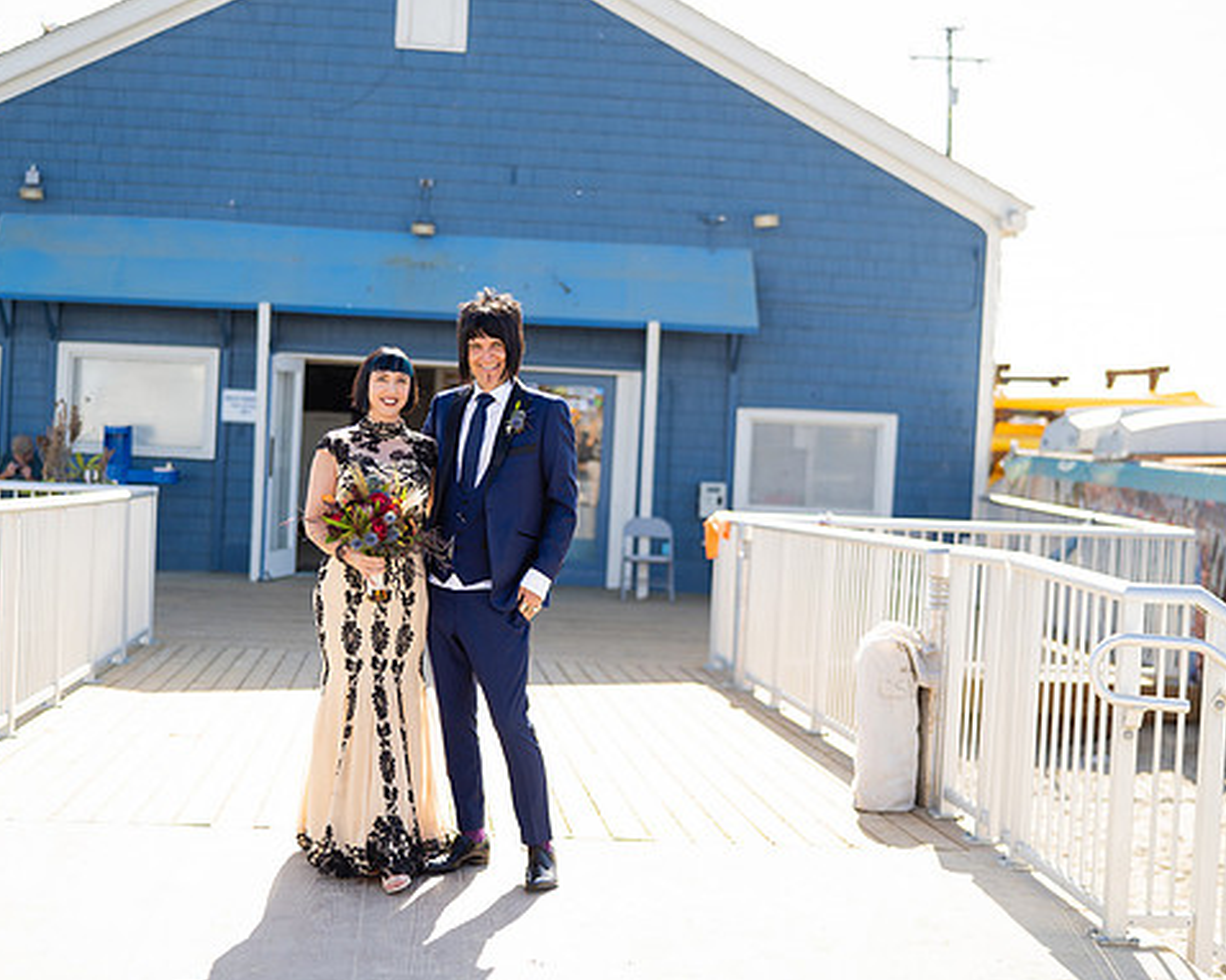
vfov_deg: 26.7
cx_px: 544
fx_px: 2067
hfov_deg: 33.0
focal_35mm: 57
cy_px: 491
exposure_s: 1/2500
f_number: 1.8
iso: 200
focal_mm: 50
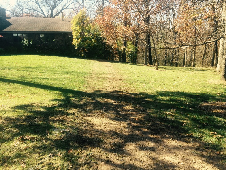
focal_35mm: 29
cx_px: 113
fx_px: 189
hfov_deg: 61.7
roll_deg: +0.7
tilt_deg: -13.9
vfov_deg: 48.2
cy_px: 85
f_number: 2.2
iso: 32
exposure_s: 1/451
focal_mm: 4.15
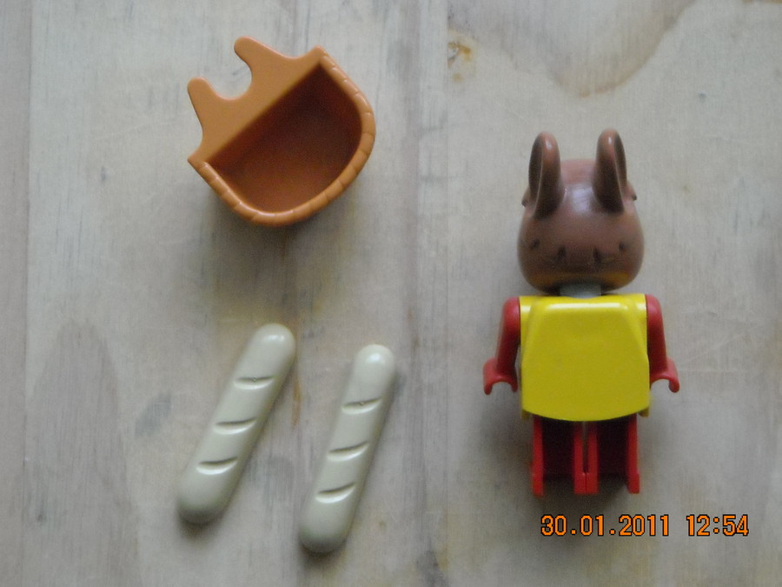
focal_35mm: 105
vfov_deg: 14.1
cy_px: 294
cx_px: 391
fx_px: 2372
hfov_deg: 18.7
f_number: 4.7
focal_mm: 17.1
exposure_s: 1/105
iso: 800
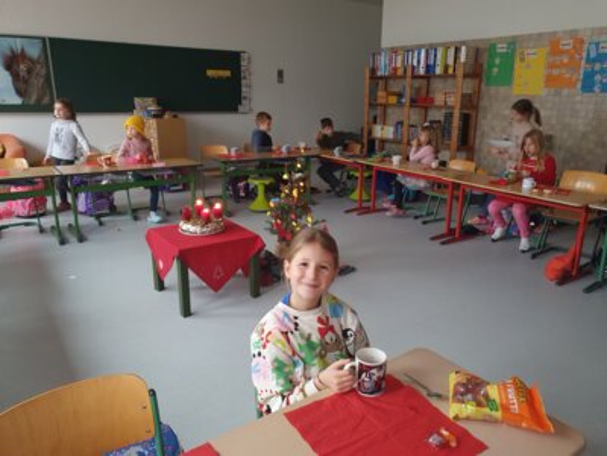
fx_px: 456
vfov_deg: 53.1
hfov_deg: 67.3
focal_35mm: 26
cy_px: 228
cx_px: 304
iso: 320
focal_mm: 4.32
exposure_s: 1/50
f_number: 1.5
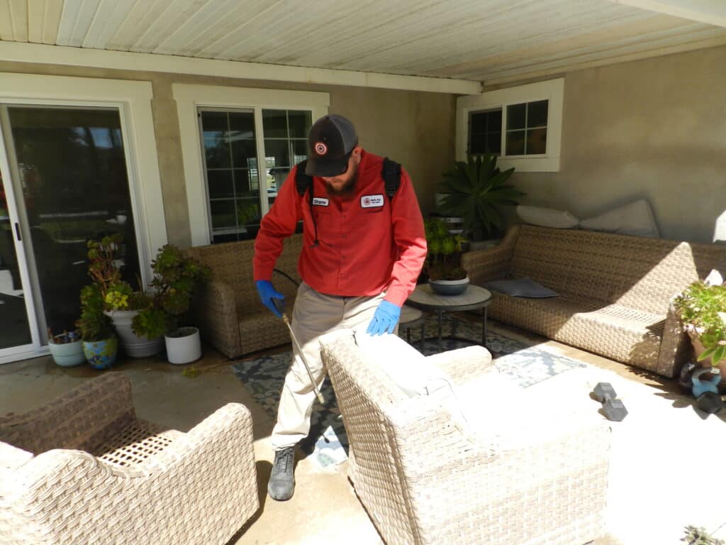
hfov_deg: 73.9
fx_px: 482
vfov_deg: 58.9
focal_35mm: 23
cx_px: 363
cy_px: 272
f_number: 3.4
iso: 160
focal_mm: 4
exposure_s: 1/800
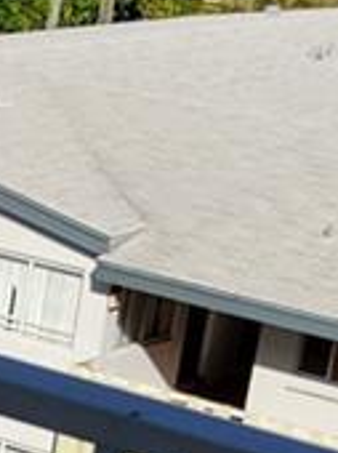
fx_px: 2402
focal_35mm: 184
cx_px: -442
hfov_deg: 7.6
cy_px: 490
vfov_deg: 10.6
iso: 50
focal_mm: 3.08
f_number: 2
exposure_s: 1/1129
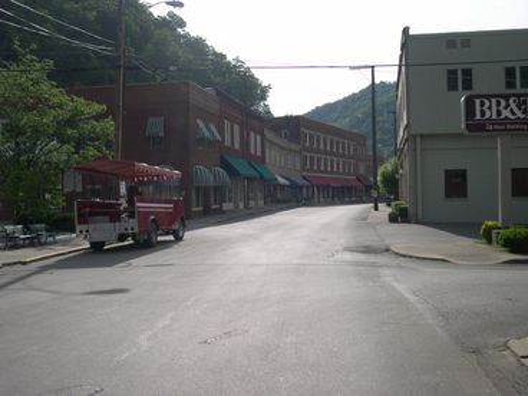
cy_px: 198
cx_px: 264
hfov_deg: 49.0
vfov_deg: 37.7
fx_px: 580
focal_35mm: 38
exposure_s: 1/225
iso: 100
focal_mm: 8
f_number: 7.6
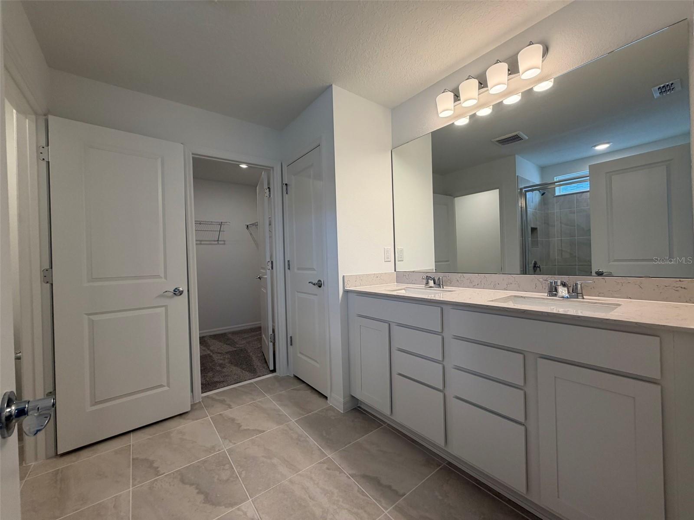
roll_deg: +1.4
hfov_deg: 102.1
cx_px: 347
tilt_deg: -0.1
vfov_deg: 85.7
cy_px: 260
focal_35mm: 14
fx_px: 281
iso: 80
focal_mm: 2.22
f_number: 2.2
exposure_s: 1/120
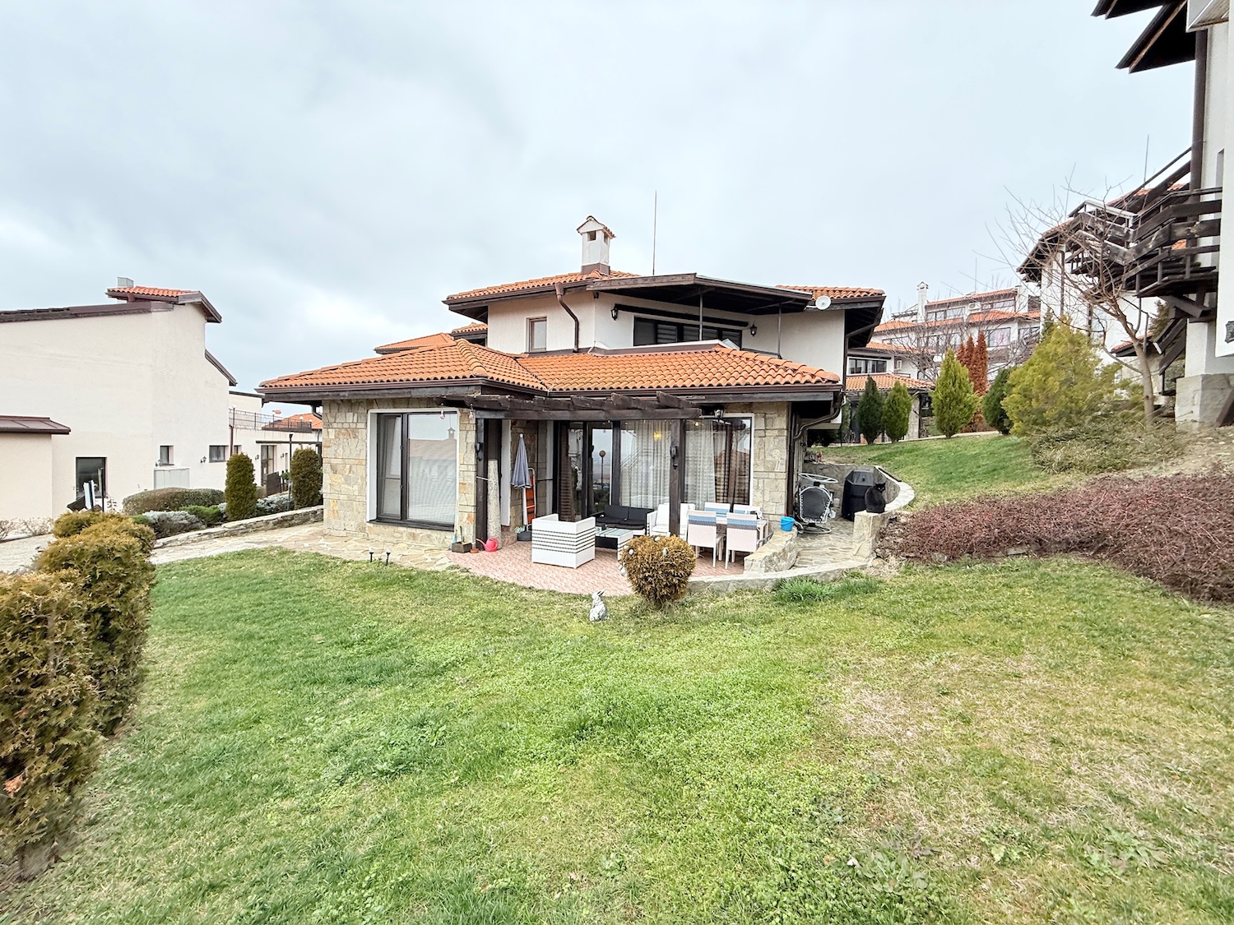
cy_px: 462
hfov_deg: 102.1
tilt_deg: -1.2
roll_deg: -1.2
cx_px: 617
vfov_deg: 85.7
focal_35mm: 14
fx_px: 499
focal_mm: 2.22
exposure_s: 1/276
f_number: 2.2
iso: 64
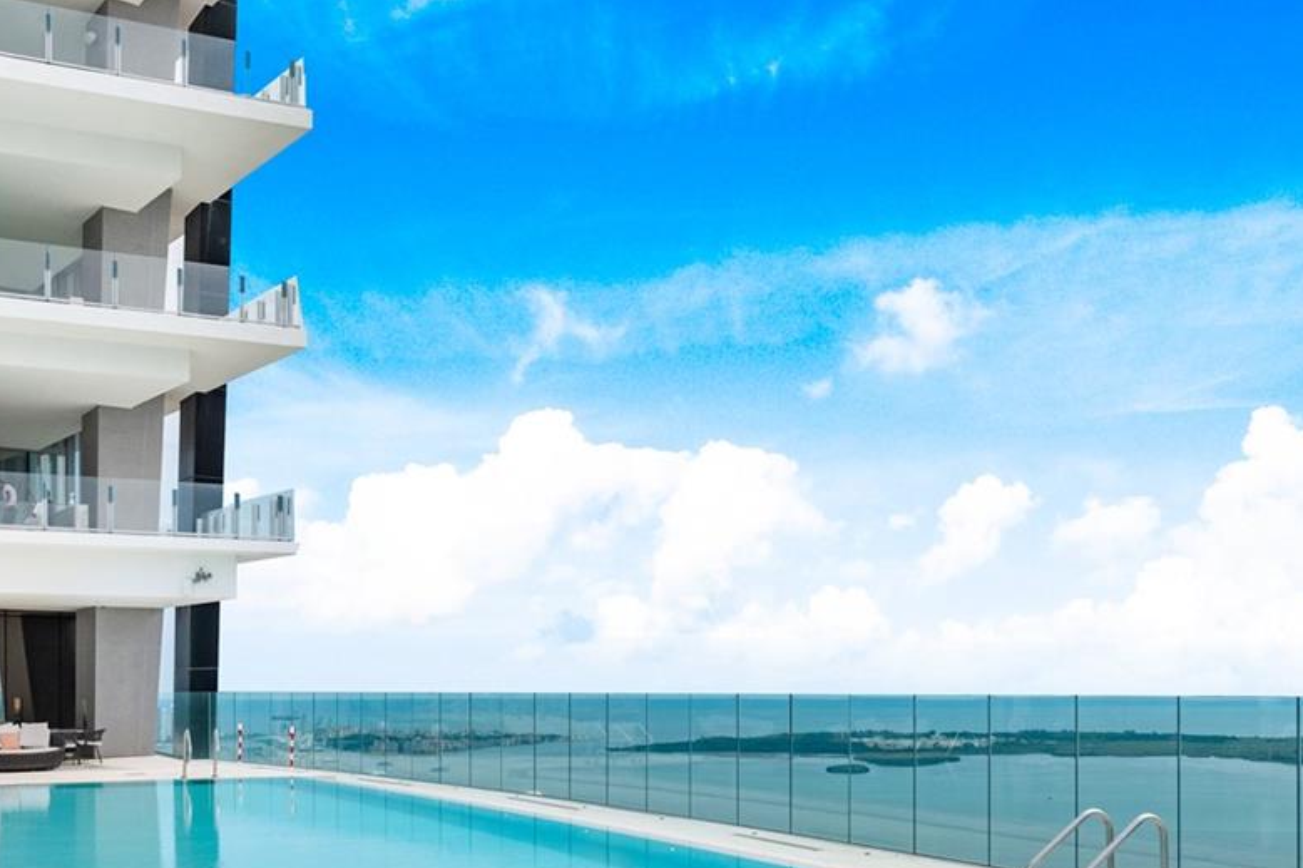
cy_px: 647
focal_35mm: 39
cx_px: 733
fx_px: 1411
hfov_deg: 49.4
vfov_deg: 33.5
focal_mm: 19
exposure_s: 1/6400
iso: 1000
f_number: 5
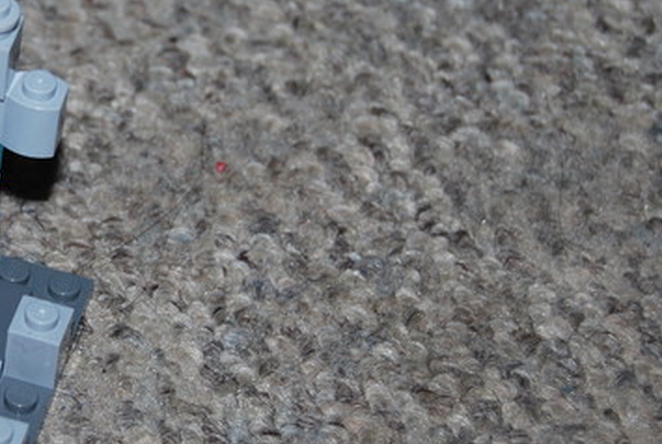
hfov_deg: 13.2
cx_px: -106
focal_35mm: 152
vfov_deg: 9.1
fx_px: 2800
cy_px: 201
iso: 200
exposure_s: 1/60
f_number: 5
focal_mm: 40
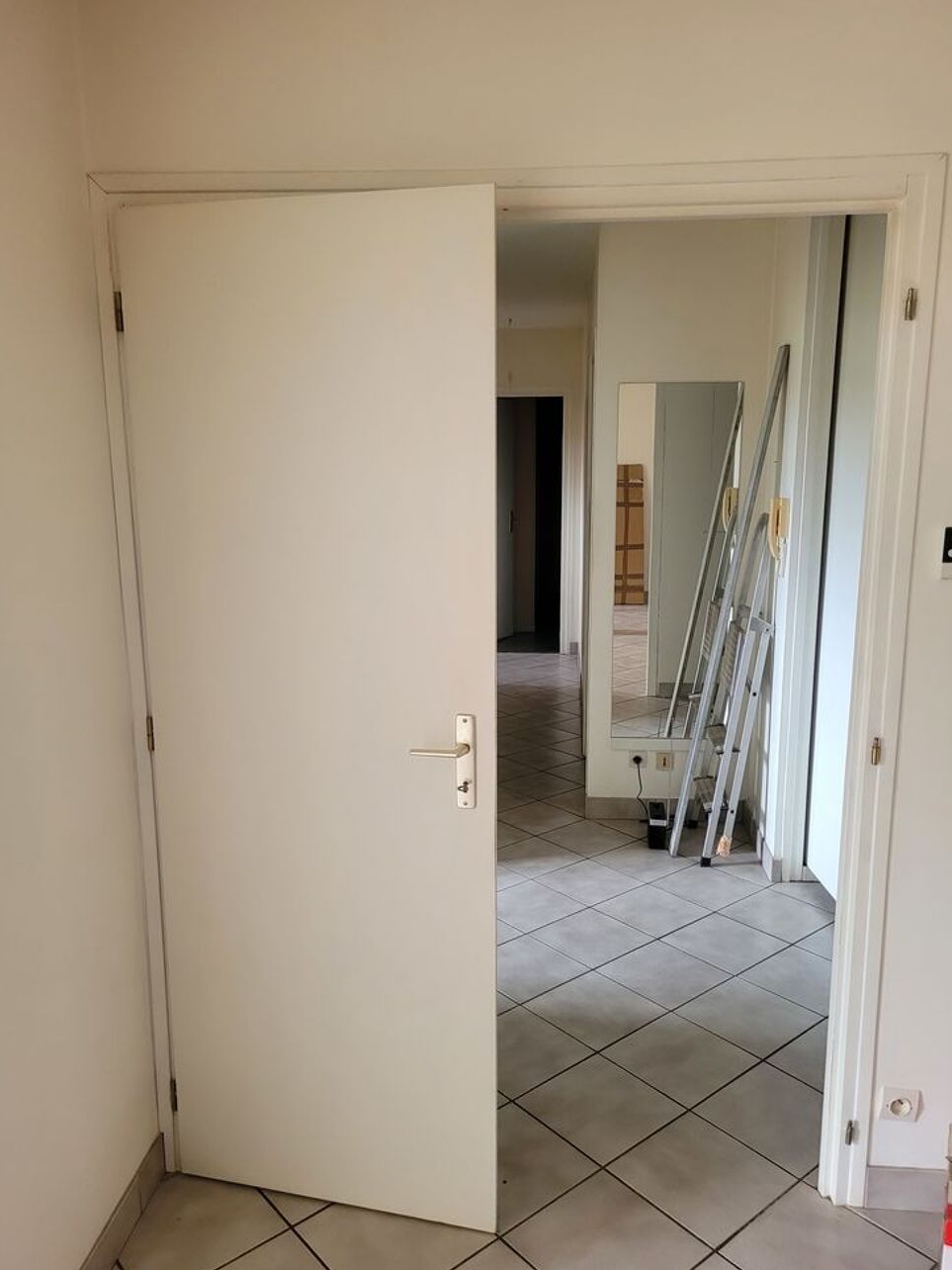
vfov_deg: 65.3
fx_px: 990
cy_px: 640
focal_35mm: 27
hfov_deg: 51.4
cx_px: 477
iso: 320
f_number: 1.8
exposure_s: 1/50
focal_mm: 5.4
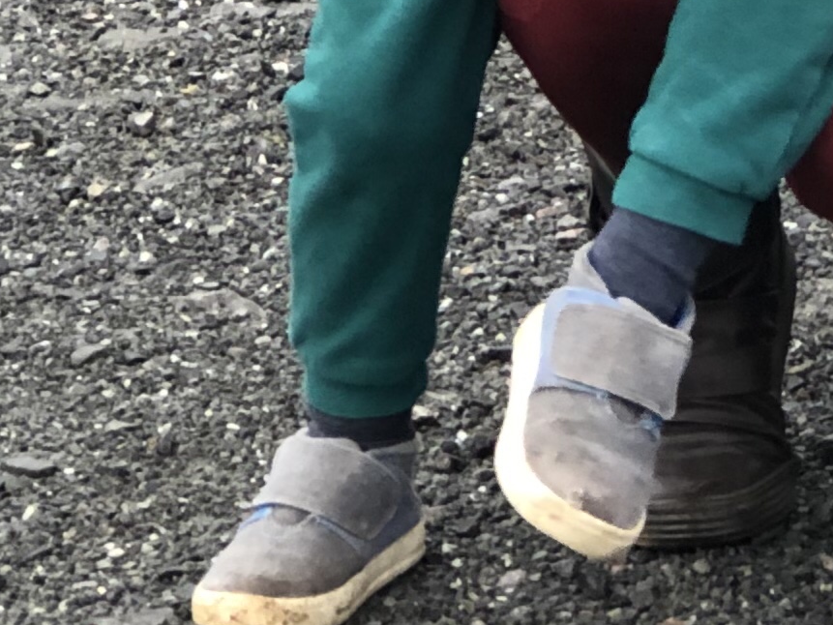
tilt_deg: -15.2
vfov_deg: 5.5
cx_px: 697
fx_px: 6426
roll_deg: +1.6
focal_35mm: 267
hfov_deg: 7.4
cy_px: -408
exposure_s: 1/30
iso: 40
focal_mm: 6.6
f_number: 2.8
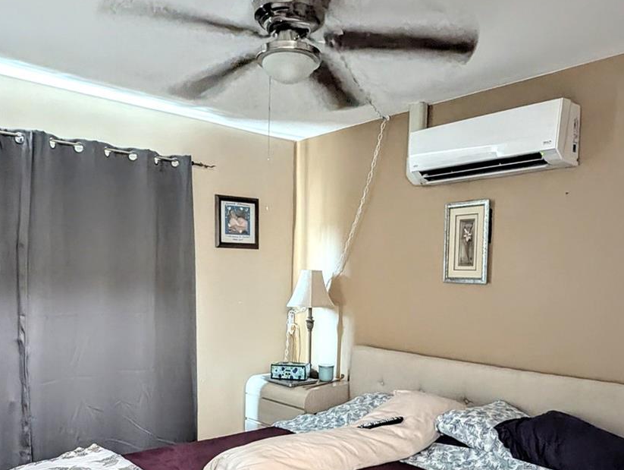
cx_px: 308
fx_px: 559
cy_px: 312
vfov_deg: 44.9
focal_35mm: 31
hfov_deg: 58.3
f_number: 2.2
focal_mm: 2.35
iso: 1089
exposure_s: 1/24
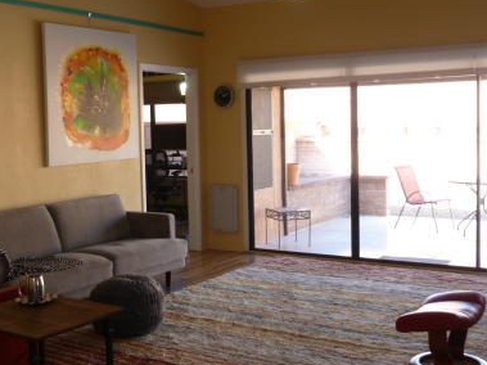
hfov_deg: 38.8
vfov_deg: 29.7
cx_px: 202
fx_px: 689
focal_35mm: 49
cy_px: 179
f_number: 3.4
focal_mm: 4.7
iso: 100
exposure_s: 1/30
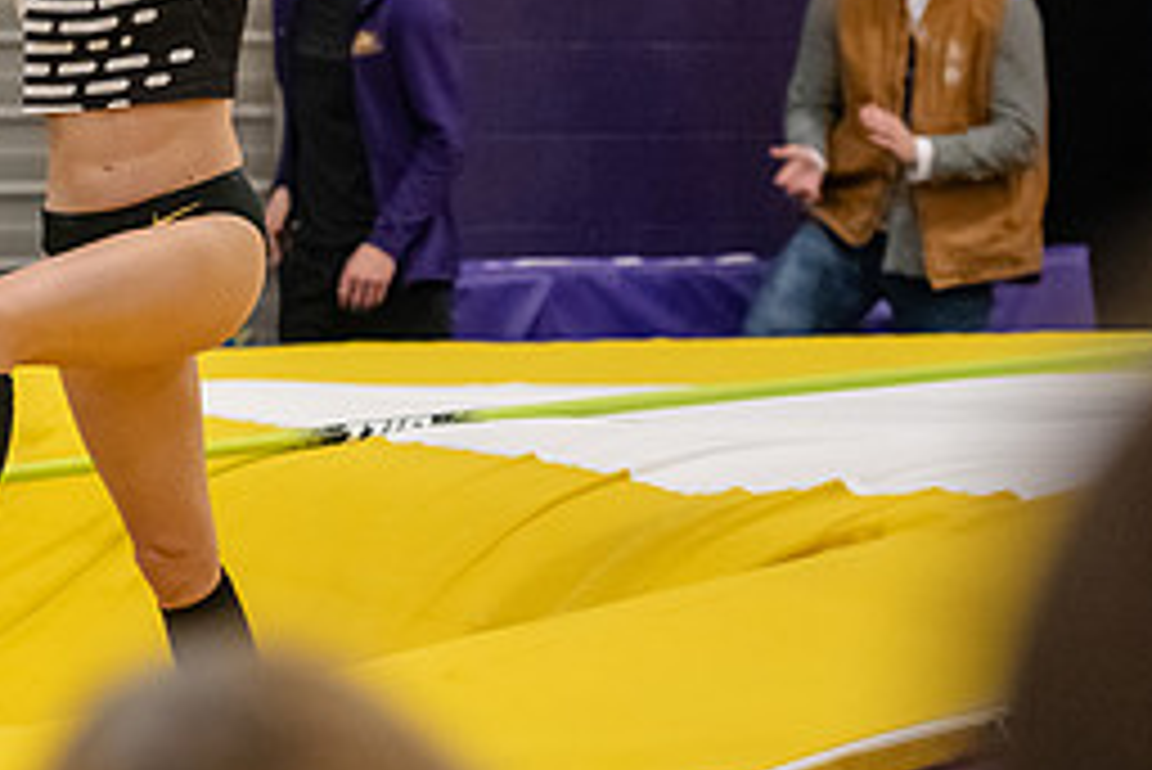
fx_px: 7396
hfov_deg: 8.8
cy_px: -29
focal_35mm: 231
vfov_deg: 5.9
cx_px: -32
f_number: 2.8
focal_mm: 102
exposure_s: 1/800
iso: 6400
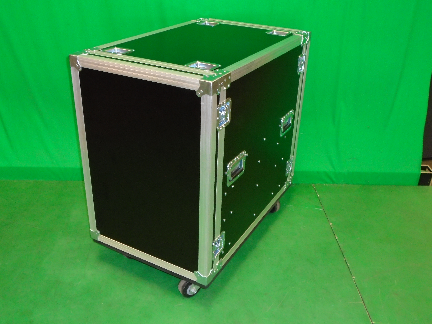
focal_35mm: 36
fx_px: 449
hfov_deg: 51.4
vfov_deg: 39.7
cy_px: 162
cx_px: 216
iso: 400
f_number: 3.8
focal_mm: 6.4
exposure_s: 1/40
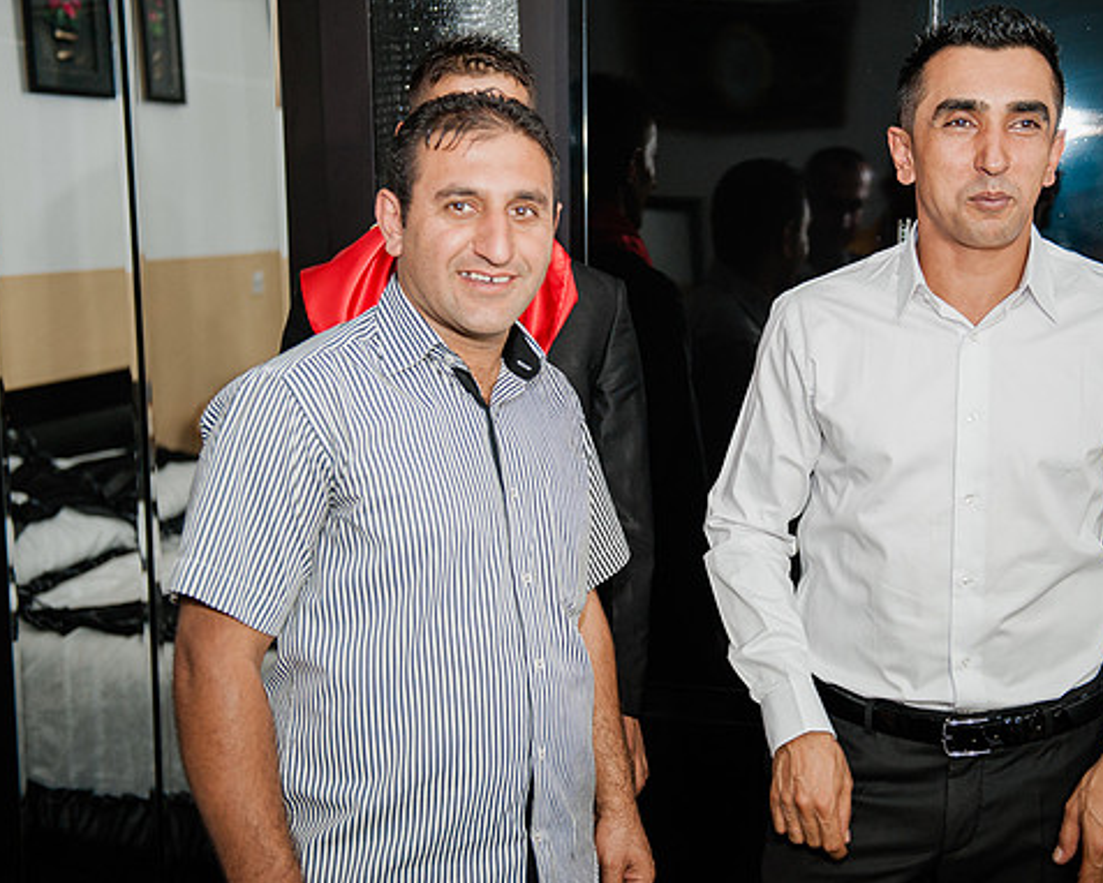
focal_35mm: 49
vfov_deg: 30.9
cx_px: 657
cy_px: 442
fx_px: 1600
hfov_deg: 37.9
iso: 800
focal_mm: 42
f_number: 2.8
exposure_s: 1/125
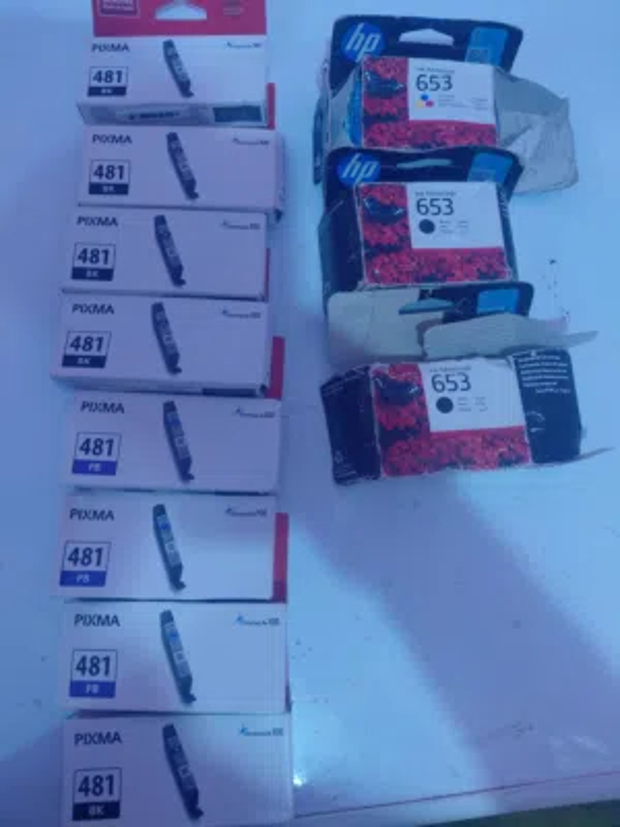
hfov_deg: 54.9
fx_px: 597
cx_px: 310
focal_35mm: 25
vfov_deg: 69.4
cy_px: 414
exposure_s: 1/50.1
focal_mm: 4.69
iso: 400
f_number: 1.8
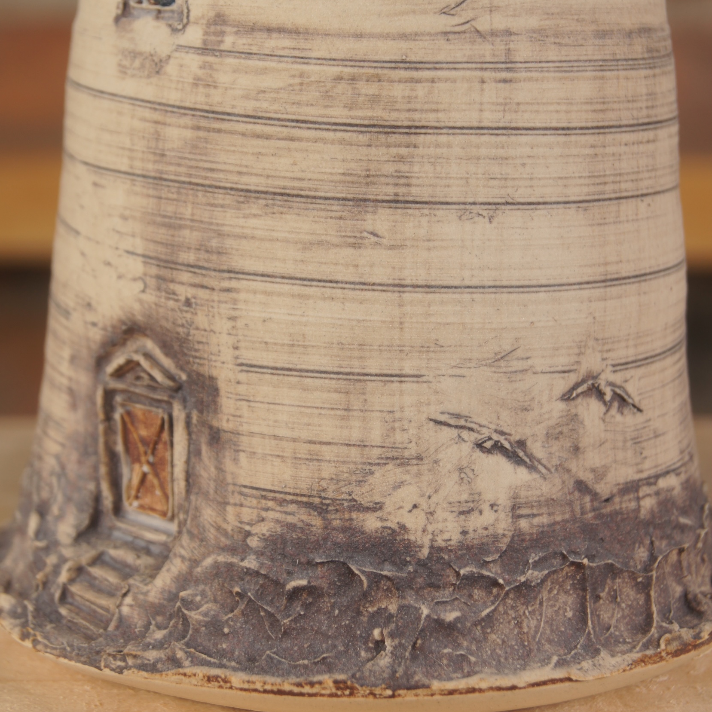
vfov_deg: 16.5
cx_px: 356
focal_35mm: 106
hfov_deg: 16.5
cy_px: 306
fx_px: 2458
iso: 100
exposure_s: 1/160
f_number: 8
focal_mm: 55
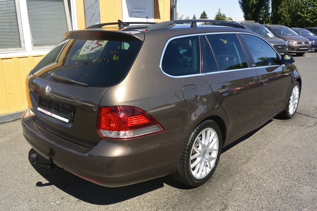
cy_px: 106
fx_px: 264
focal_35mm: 30
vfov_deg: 43.6
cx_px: 162
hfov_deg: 61.9
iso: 160
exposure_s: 1/250
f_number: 8
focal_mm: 11
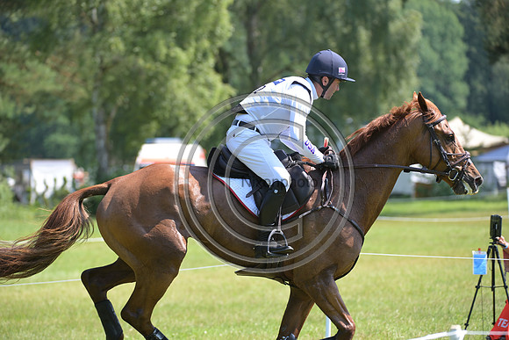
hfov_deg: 10.3
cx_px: 254
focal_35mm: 200
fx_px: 2828
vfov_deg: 6.9
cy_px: 170
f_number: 5
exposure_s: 1/1250
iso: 720
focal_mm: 200
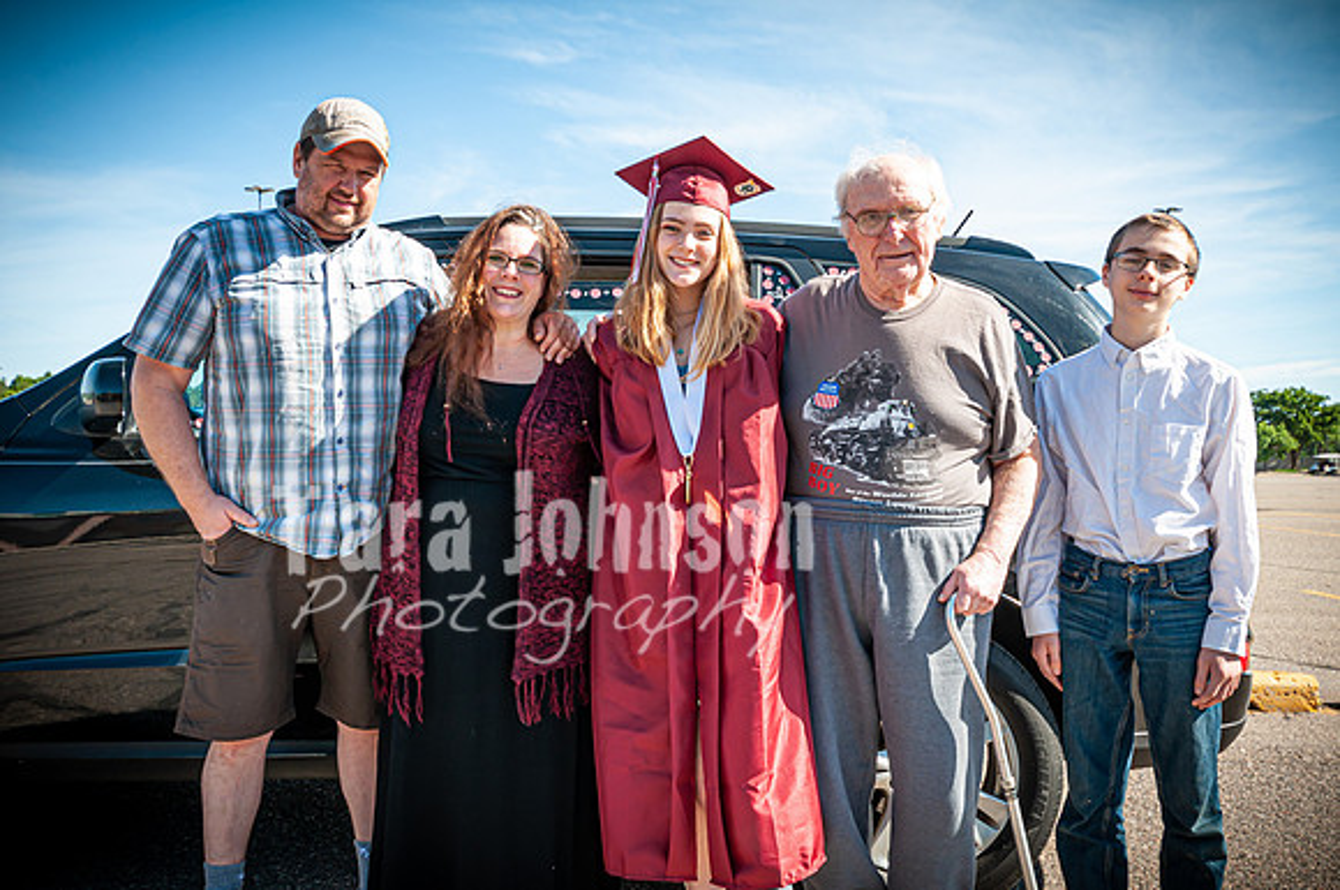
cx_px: 670
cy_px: 445
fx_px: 1338
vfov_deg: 36.8
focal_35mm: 36
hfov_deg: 53.2
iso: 200
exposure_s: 1/200
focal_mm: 24
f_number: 7.1
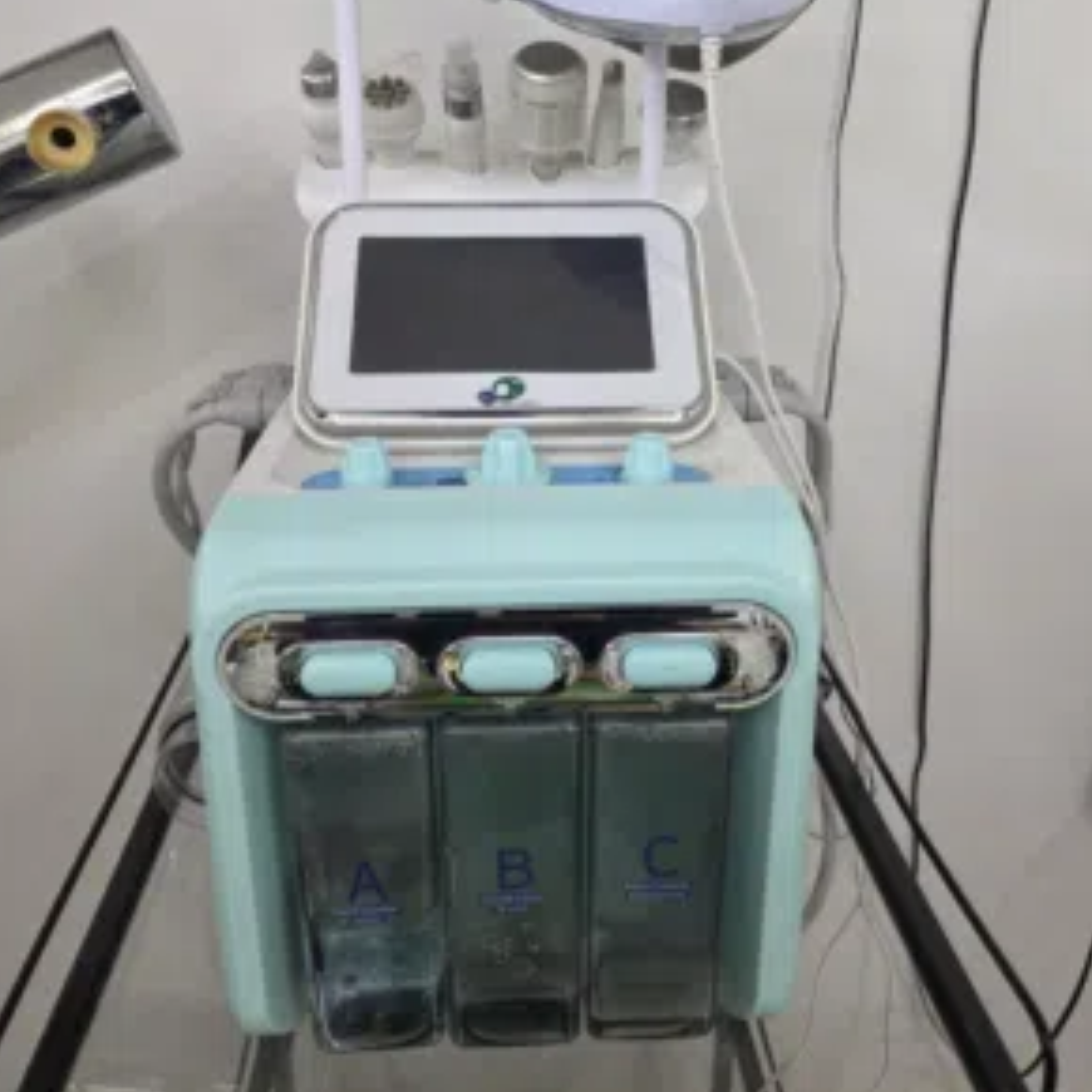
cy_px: 410
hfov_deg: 57.3
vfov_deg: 56.6
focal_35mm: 28
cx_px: 535
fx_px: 999
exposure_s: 1/100
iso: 400
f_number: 1.7
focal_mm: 6.3
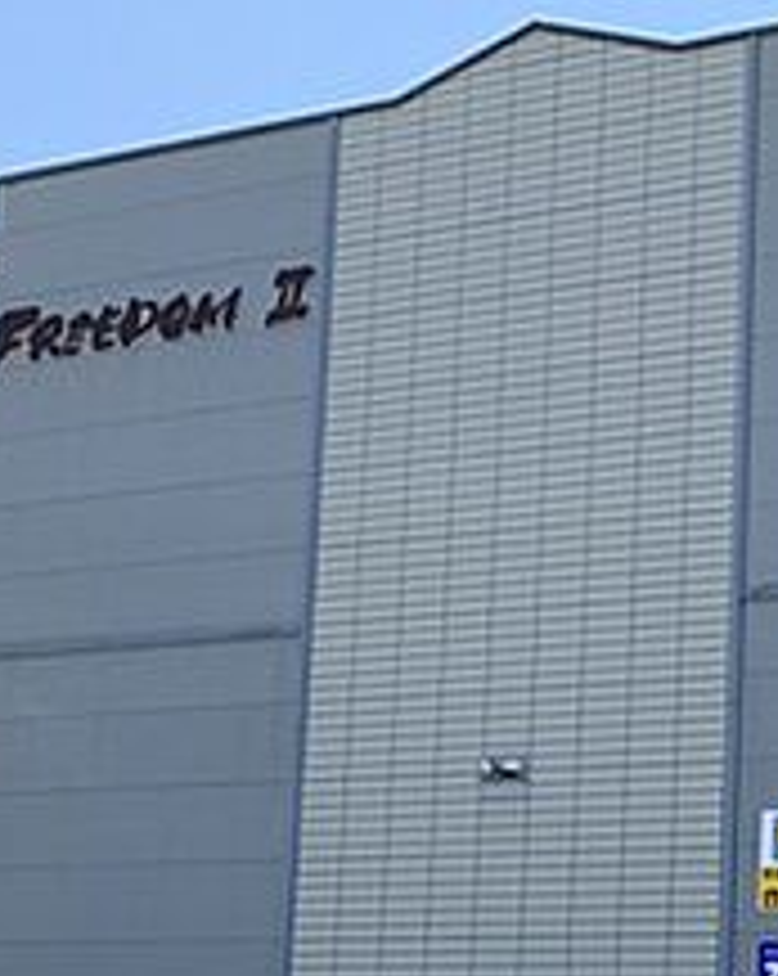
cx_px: 913
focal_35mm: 75
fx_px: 2163
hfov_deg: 19.3
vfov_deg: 25.0
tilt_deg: +8.7
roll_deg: -2.0
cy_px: 787
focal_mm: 4.25
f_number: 1.8
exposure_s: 1/1406
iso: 25
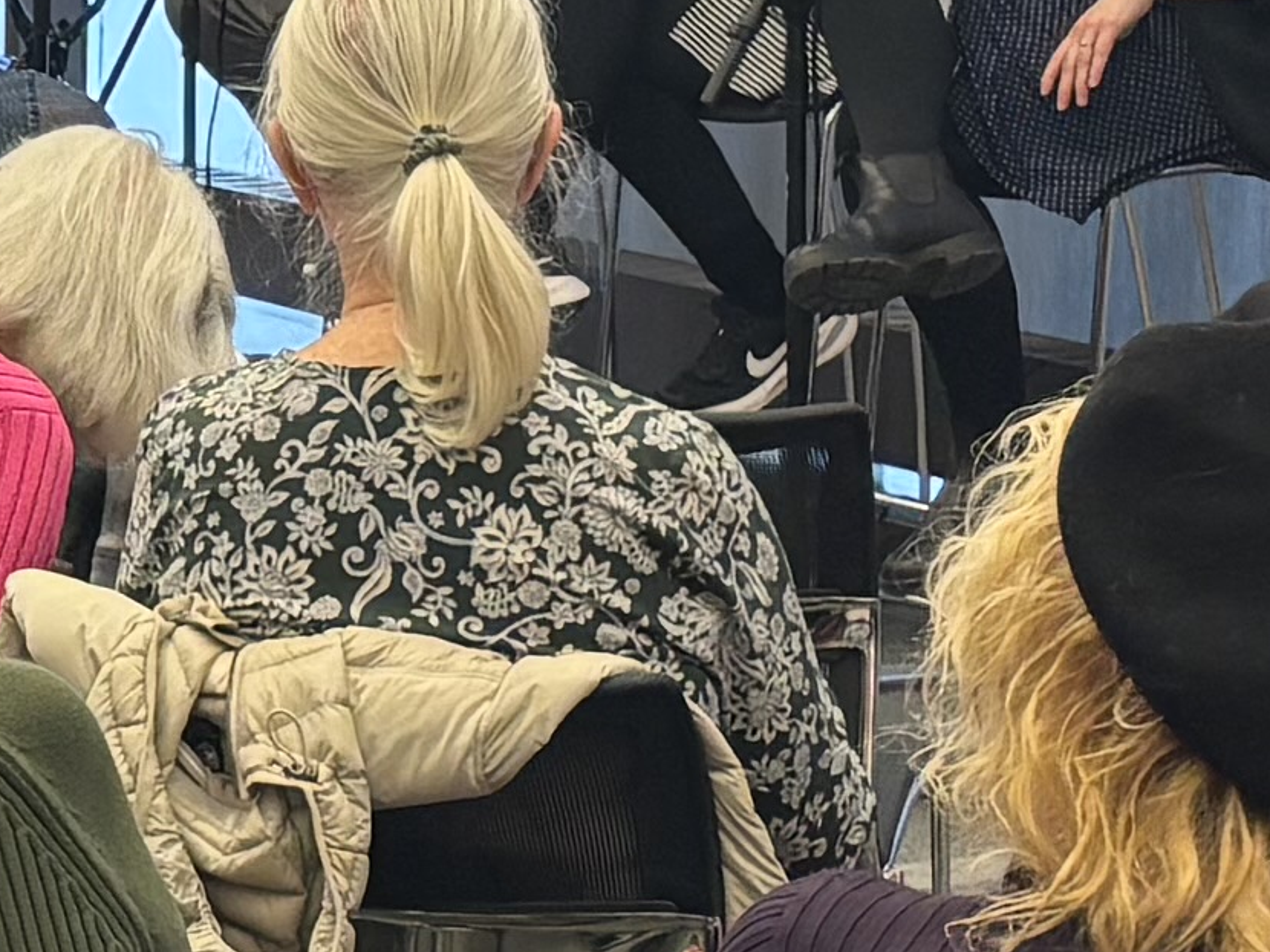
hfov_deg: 10.7
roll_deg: -1.3
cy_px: 179
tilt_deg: -6.0
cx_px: -500
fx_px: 6565
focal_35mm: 179
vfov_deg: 8.3
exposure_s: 1/60
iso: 80
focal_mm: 5.96
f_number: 1.6
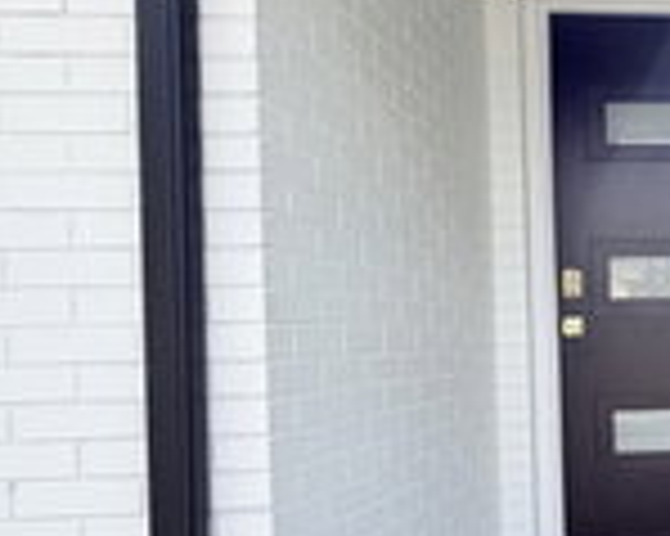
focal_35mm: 47
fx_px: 931
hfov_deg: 30.5
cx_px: 886
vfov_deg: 31.9
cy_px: 338
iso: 50
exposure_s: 1/502
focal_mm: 2.22
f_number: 2.2
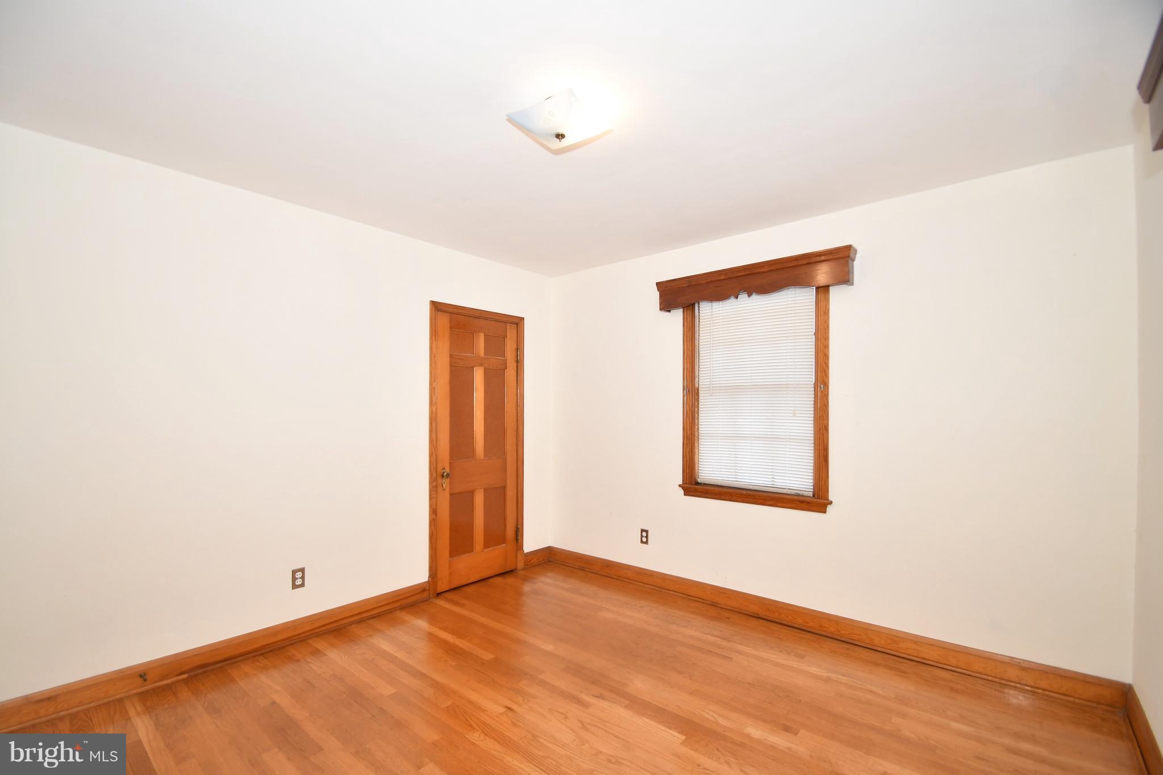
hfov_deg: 100.4
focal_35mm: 15
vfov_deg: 77.3
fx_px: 485
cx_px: 582
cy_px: 388
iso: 400
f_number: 3.5
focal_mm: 10
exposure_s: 1/100
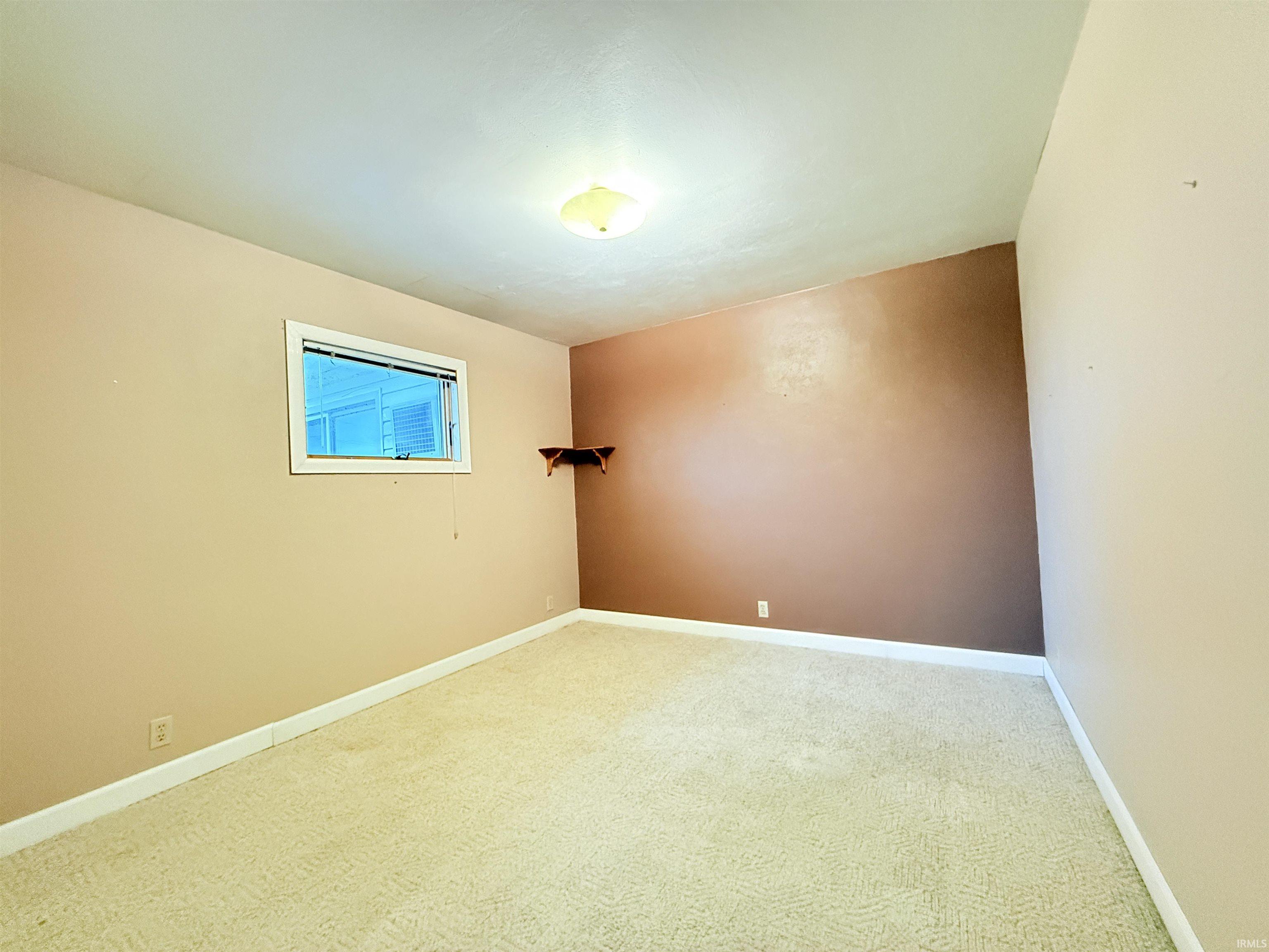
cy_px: 476
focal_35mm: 14
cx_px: 634
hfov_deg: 102.1
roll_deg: +2.7
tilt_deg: +1.6
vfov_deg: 85.7
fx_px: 513
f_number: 2.2
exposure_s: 1/60
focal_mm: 2.22
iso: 800
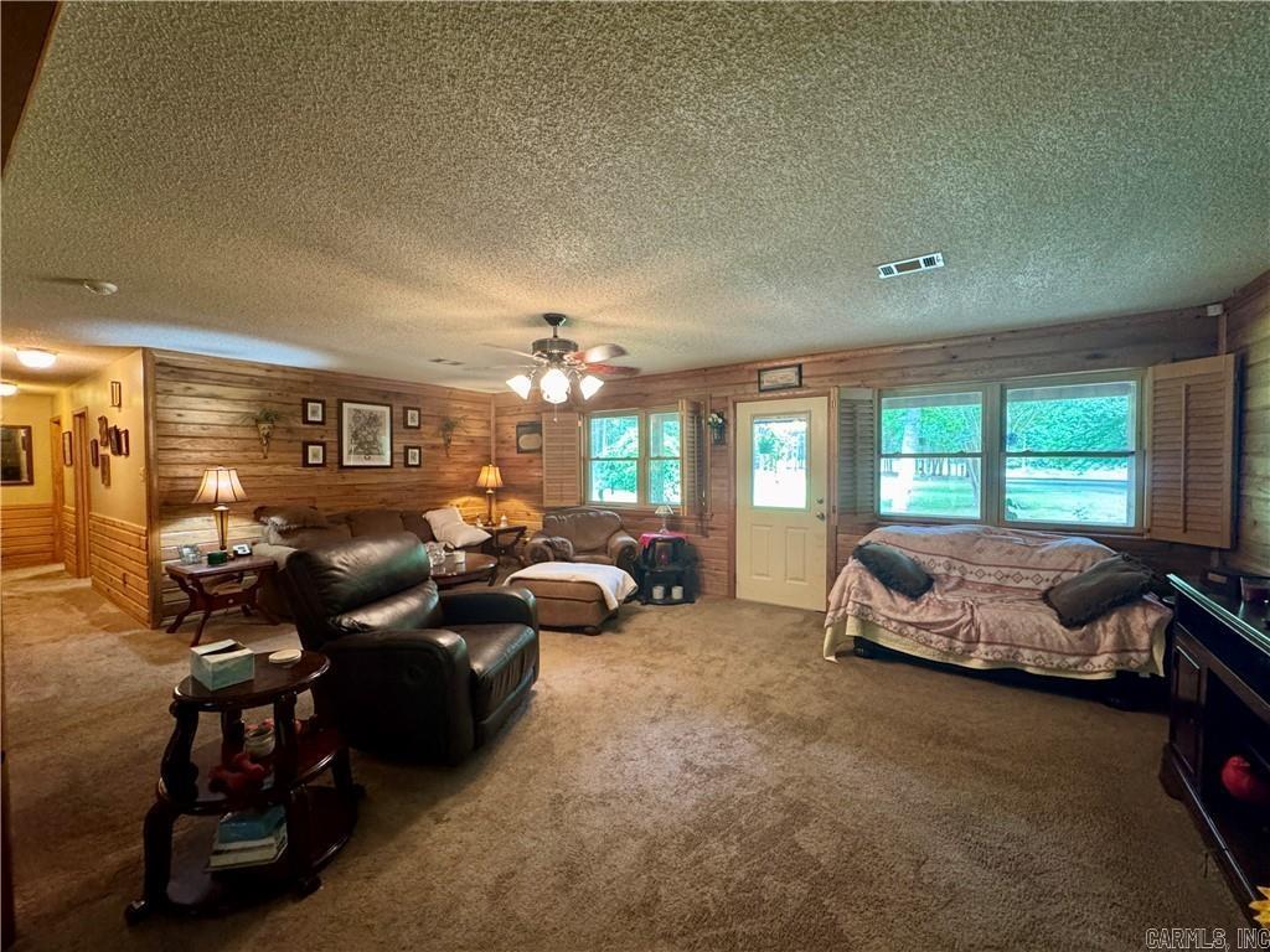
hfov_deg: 102.1
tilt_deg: -2.2
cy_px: 476
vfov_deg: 85.7
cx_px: 635
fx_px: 514
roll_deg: -0.3
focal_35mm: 14
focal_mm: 2.22
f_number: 2.2
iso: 640
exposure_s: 1/60
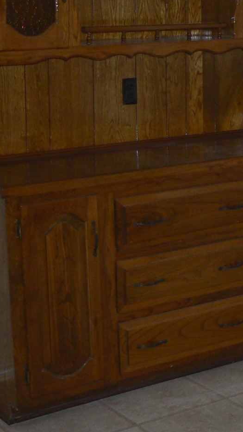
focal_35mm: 86
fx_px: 986
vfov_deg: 24.5
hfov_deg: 13.3
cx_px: 363
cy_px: 109
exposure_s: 1/30
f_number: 2.8
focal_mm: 6
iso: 100
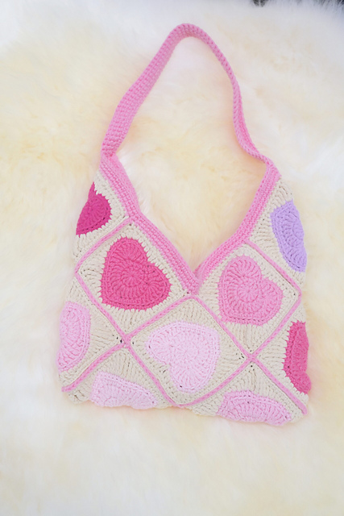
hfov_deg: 28.7
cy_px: 258
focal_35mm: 47
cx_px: 172
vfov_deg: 41.9
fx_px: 673
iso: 3200
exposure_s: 1/200
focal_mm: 47
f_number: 5.6
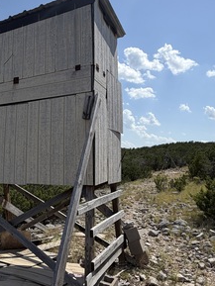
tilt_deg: +7.0
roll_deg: -3.8
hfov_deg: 43.8
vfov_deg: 58.2
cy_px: 130
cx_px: 50
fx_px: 257
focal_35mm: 31
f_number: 2.2
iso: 20
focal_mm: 2.22
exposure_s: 1/1399
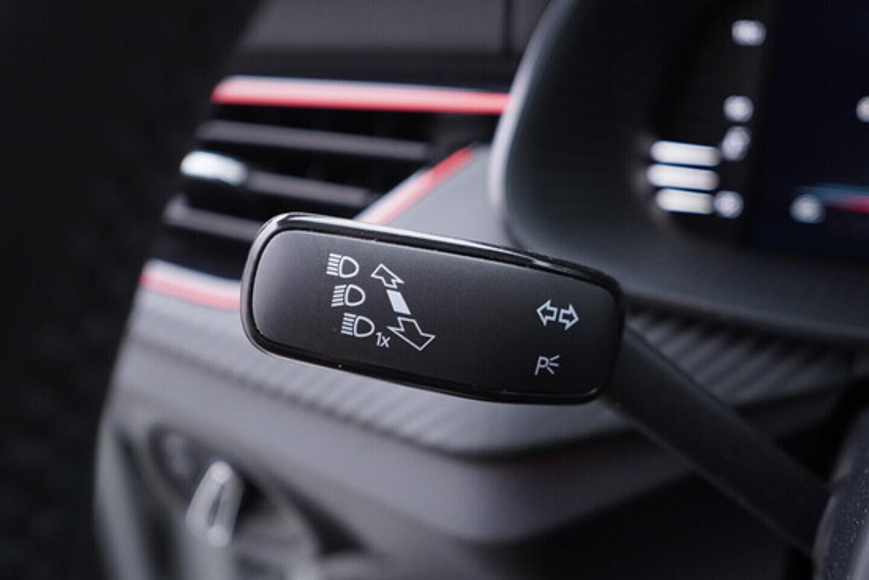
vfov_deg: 36.9
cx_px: 434
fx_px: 869
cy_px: 290
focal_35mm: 36
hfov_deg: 53.1
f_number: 2.8
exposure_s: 1/40
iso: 250
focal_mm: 24
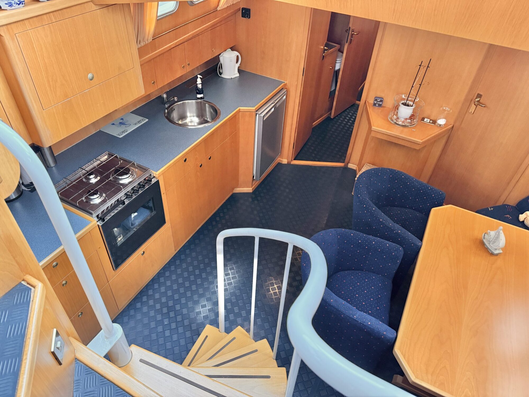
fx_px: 367
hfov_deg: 71.6
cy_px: 198
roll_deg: -3.2
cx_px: 264
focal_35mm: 24
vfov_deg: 56.8
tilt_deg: -41.0
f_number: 1.78
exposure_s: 1/60
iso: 500
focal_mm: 6.76
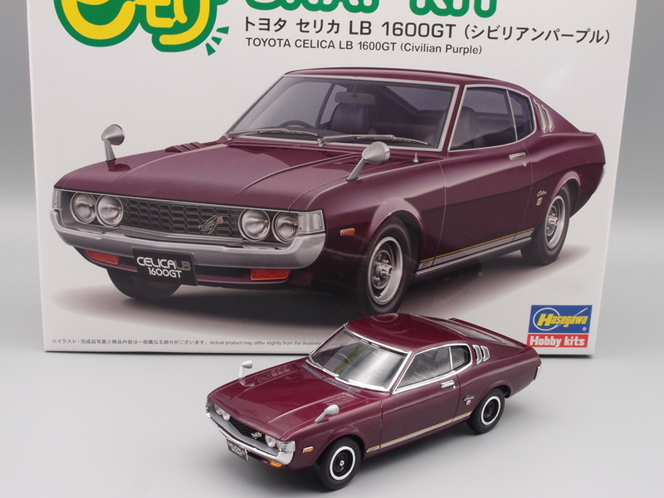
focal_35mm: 50
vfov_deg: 29.1
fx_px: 959
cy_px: 249
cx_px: 332
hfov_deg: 38.2
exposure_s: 1/8
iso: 100
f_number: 8
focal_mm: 10.83
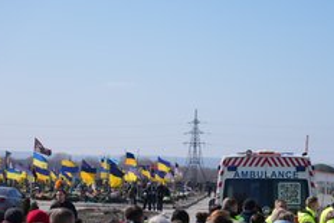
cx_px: 246
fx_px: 975
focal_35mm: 105
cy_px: 178
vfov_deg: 13.0
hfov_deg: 19.3
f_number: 2.8
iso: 100
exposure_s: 1/2500
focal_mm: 61
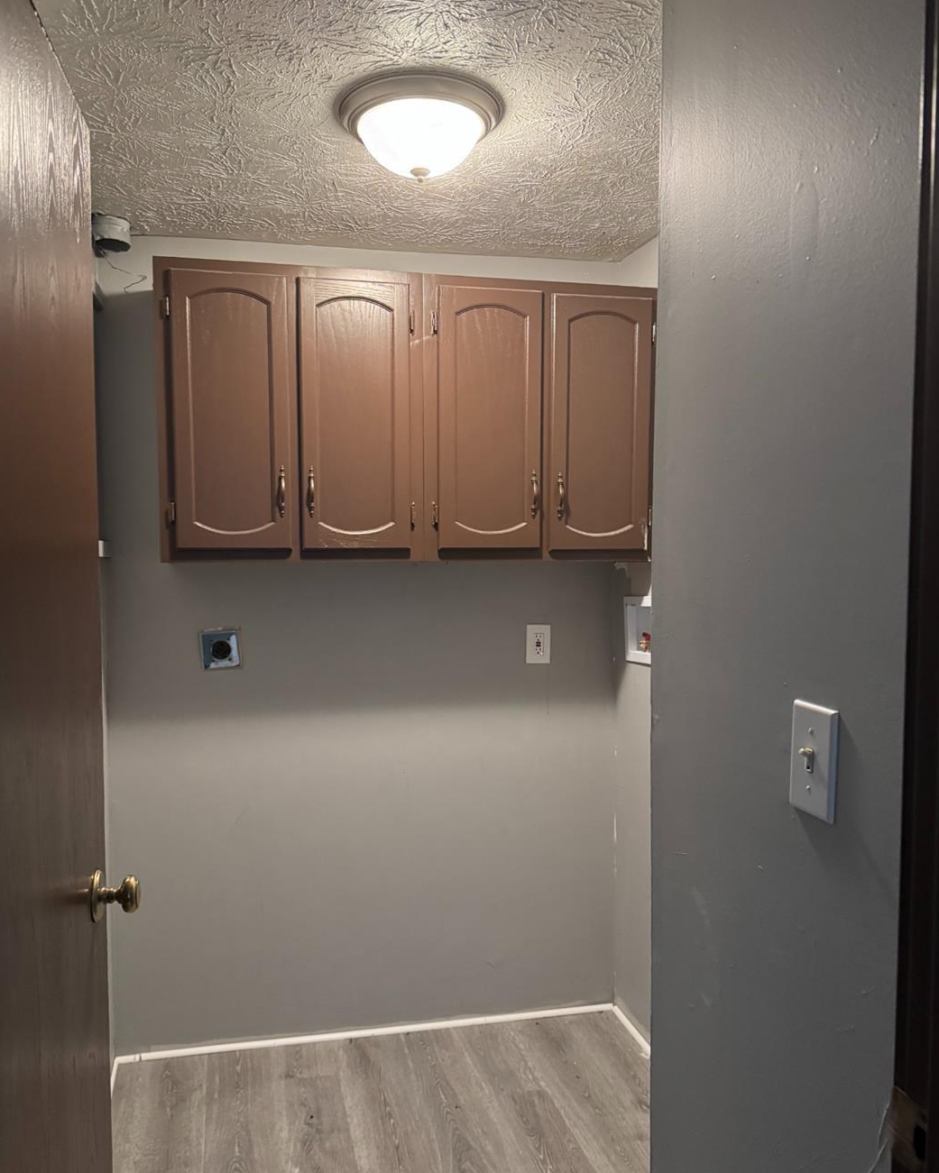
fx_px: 938
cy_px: 608
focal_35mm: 27
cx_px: 439
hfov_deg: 53.1
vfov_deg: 64.0
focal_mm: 6.76
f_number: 1.78
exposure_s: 1/40
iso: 640
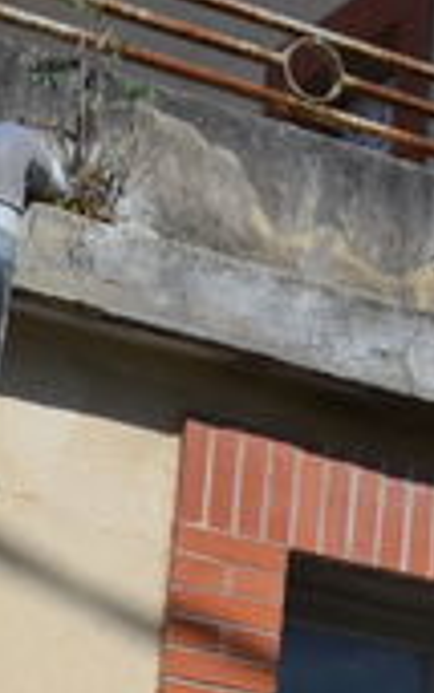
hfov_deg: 6.7
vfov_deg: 11.1
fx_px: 3555
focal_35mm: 188
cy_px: 659
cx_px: 982
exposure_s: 1/320
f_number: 9
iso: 100
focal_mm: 21
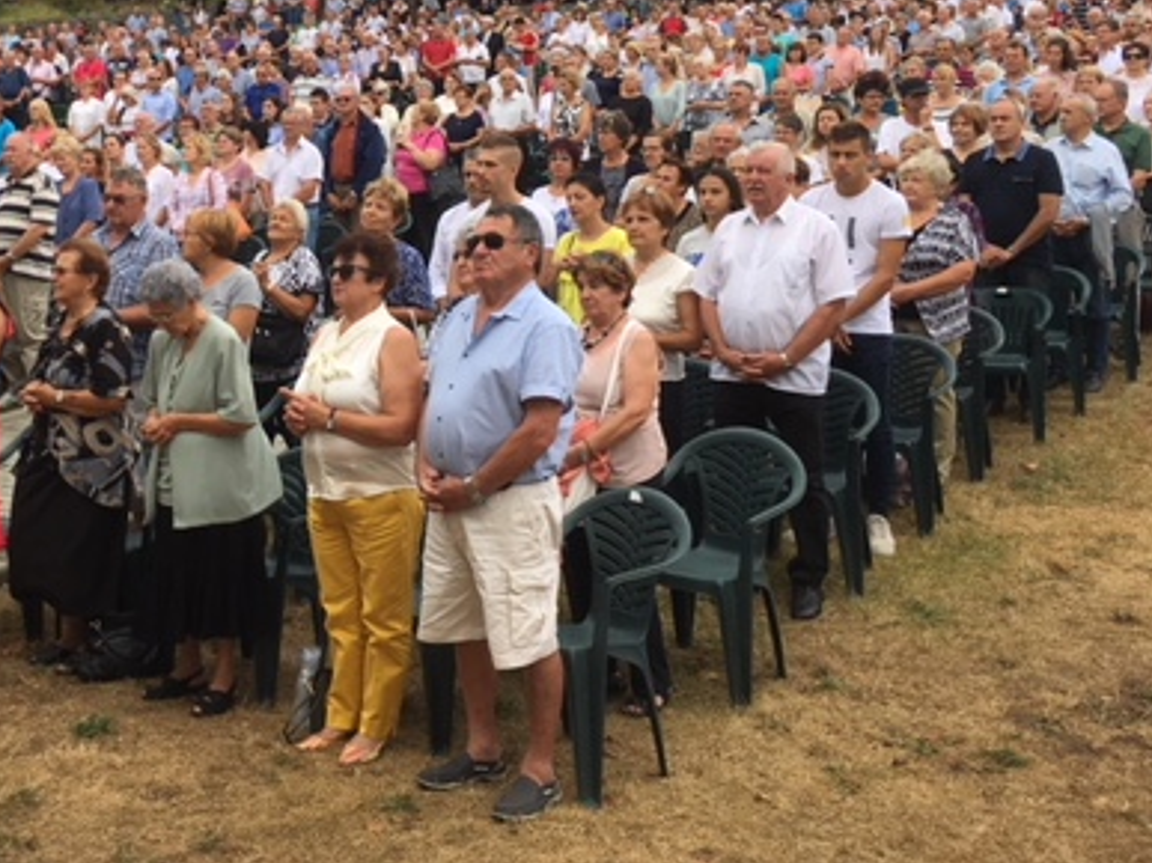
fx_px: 1597
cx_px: 253
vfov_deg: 29.7
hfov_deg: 38.4
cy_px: 202
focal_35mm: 48
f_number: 2.2
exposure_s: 1/587
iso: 25
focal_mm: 4.15
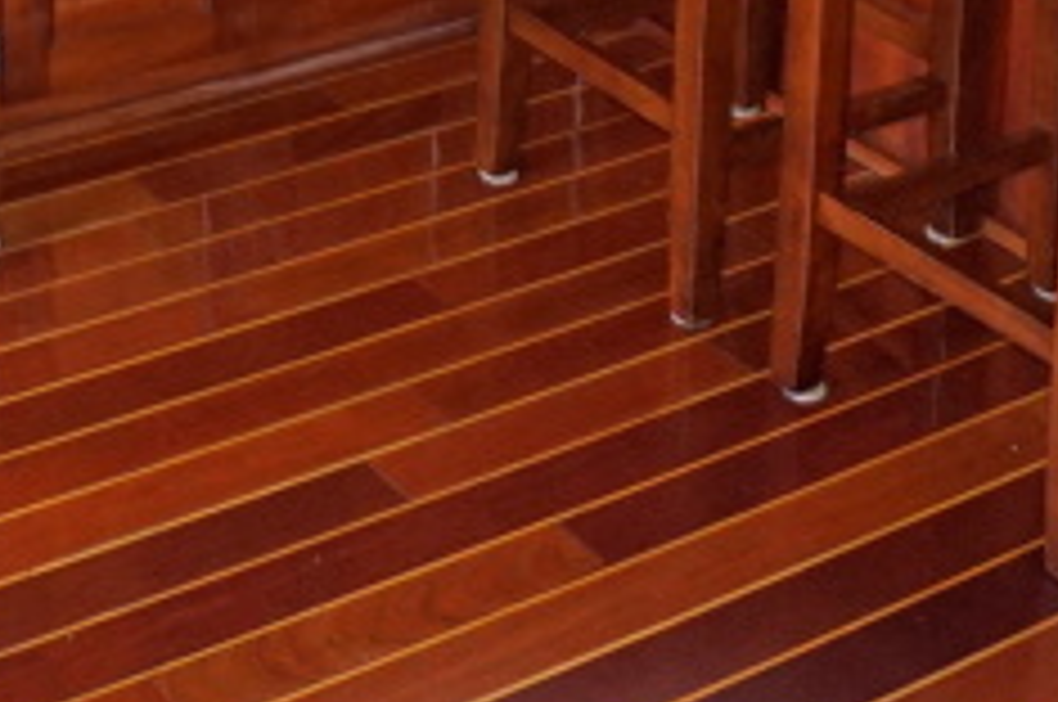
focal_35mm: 92
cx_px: 234
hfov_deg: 21.9
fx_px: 2700
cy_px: -619
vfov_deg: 13.2
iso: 800
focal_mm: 16
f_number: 4
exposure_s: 1/160
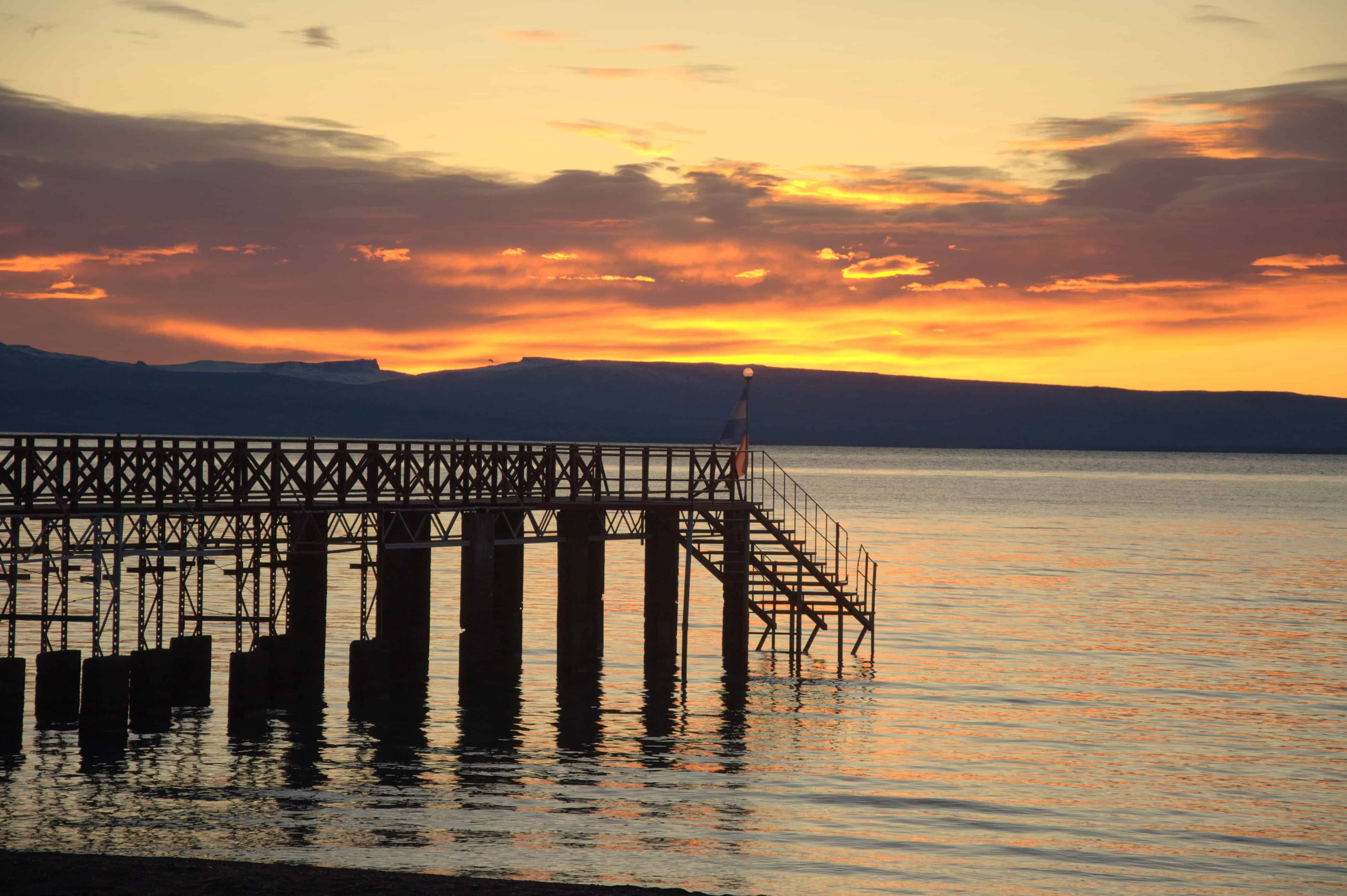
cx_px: 674
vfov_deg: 11.4
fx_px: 4487
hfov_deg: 17.1
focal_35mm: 120
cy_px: 448
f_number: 5.6
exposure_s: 1/125
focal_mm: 80
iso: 200
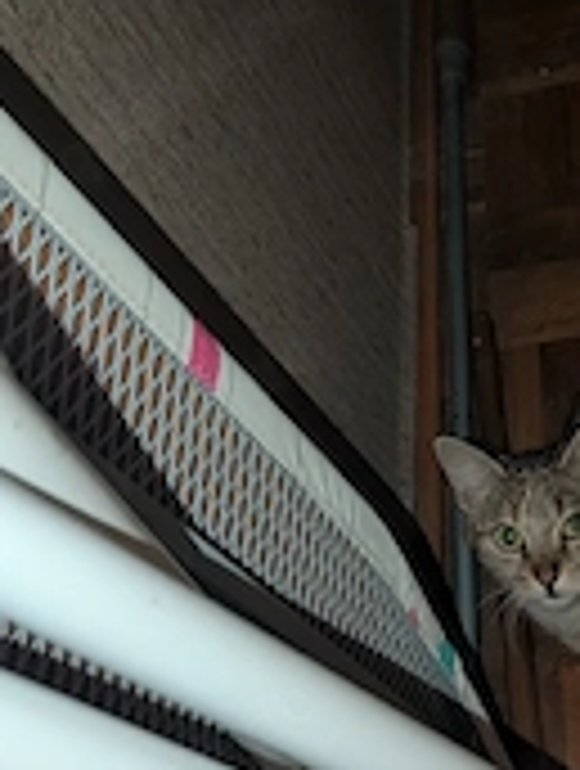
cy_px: 477
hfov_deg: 24.6
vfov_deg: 34.1
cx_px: 625
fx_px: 1246
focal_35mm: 56
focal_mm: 6.9
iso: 756
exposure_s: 1/21.8
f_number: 1.68
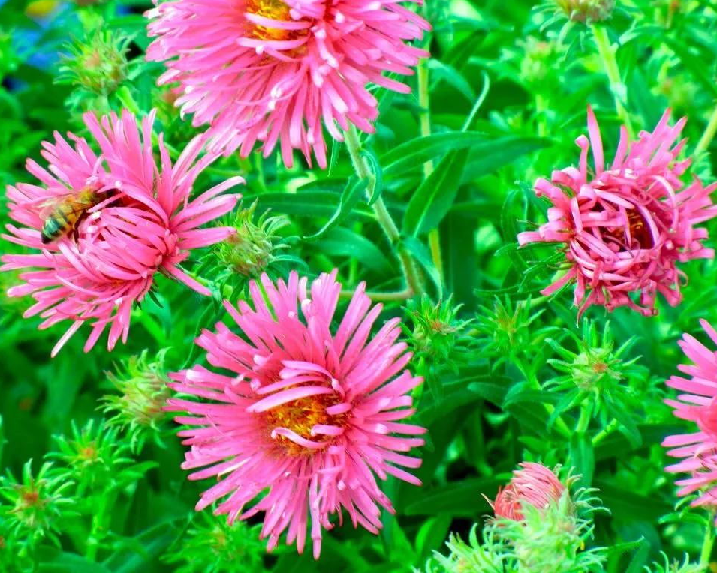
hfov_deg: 6.2
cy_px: 286
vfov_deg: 4.9
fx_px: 6663
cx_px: 351
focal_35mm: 314
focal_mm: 54
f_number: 5.6
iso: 160
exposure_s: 1/55.6
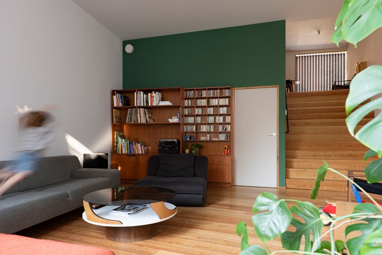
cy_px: 128
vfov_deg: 53.2
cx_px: 191
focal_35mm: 24
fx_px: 255
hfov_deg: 73.7
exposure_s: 1/10
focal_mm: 24
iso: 320
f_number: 5.6
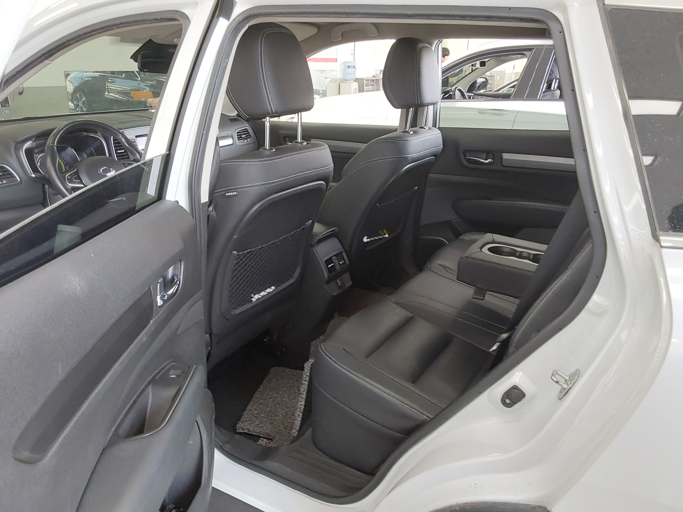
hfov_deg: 63.4
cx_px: 342
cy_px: 256
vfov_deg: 49.7
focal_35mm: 28
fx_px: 552
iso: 160
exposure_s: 1/60
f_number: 1.9
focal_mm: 2.91
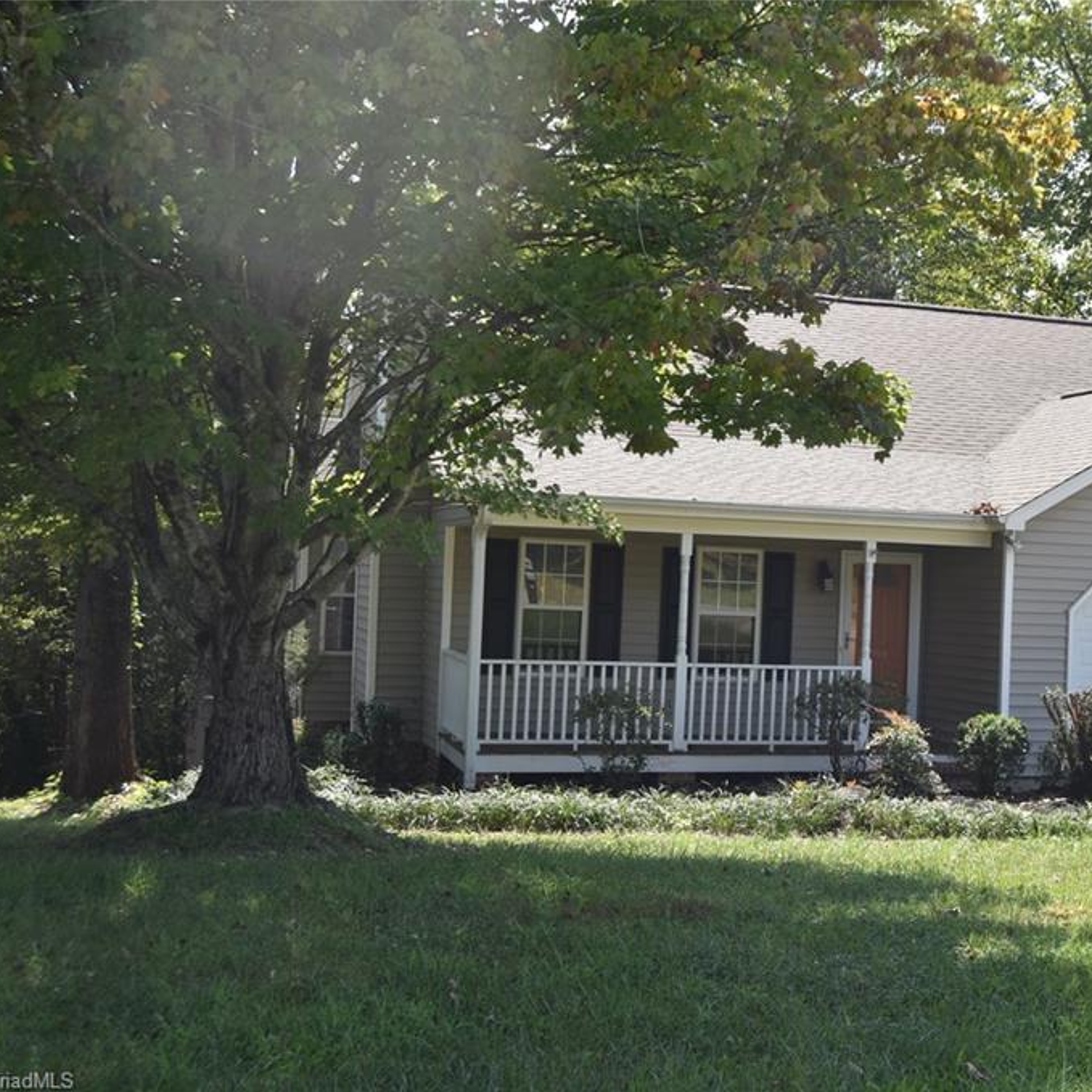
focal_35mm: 50
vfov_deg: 34.0
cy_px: 547
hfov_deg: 33.5
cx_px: 788
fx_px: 1785
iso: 200
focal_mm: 26
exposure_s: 1/250
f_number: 8
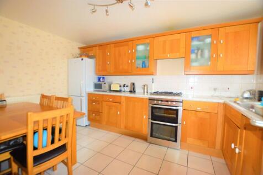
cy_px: 88
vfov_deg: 77.3
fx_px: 110
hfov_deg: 100.4
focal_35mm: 15
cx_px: 132
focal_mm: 10
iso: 900
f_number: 3.5
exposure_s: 1/60
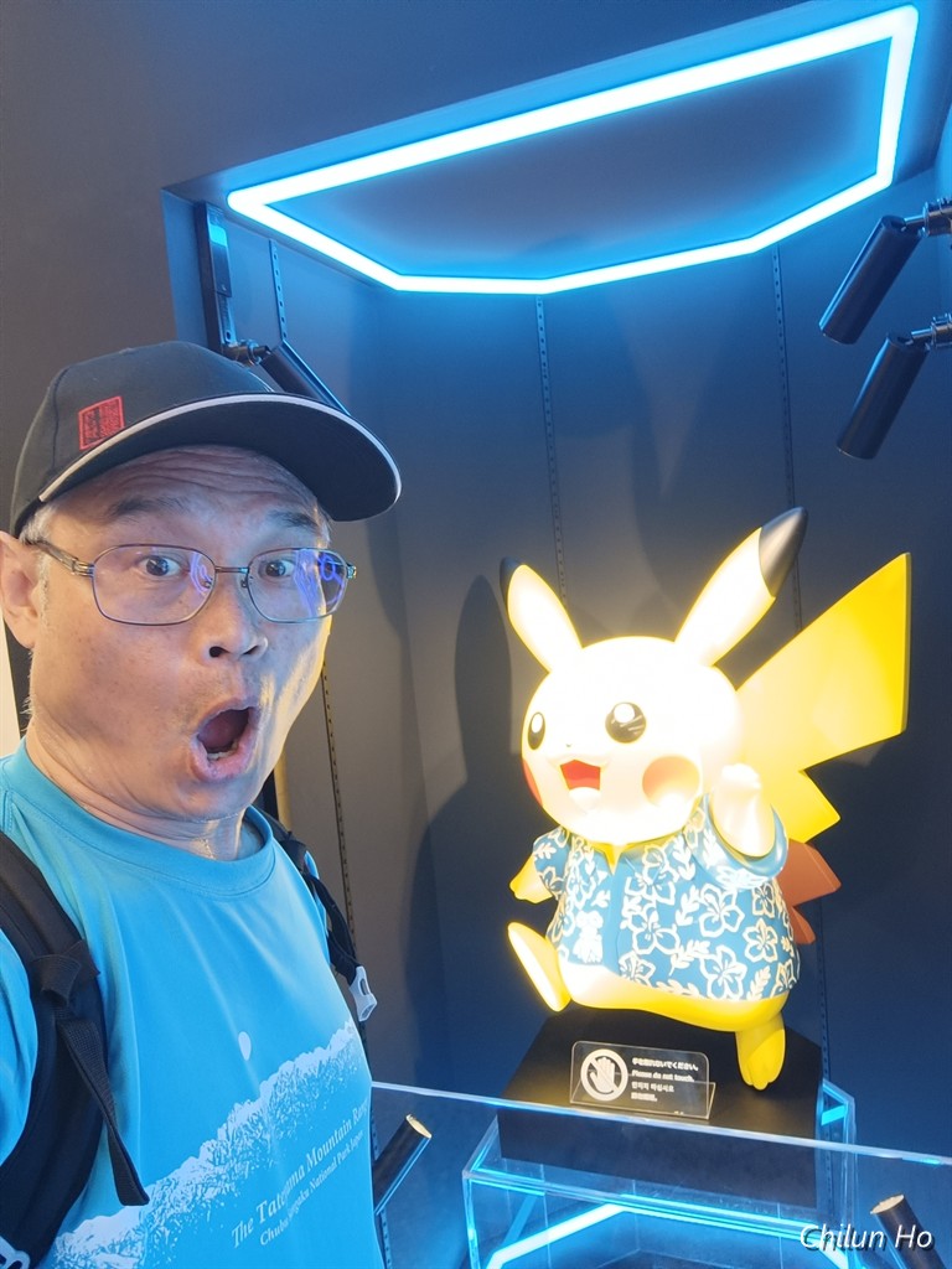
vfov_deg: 71.6
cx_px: 476
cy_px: 634
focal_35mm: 24
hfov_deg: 56.8
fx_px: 880
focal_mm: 3.24
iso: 98
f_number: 2.45
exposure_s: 1/50
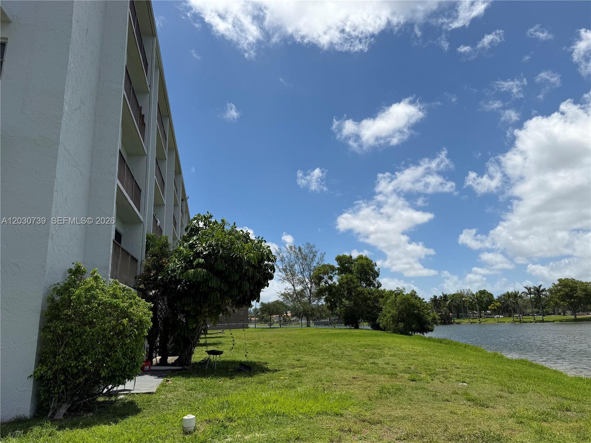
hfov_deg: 71.6
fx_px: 410
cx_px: 296
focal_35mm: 24
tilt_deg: +13.0
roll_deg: +2.3
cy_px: 222
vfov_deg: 56.8
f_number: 1.78
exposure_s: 1/8130
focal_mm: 6.76
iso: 80
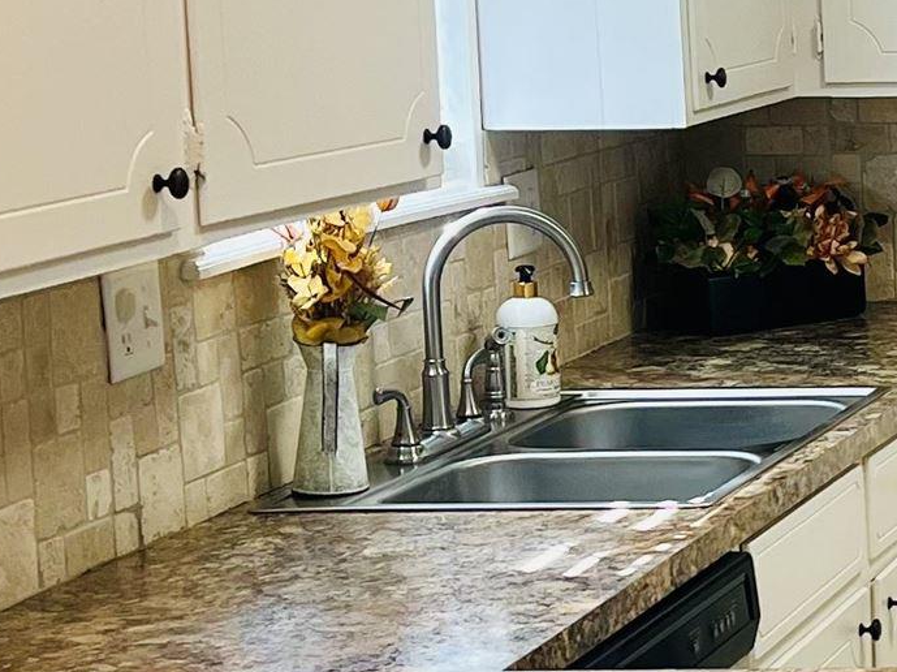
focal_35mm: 116
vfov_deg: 12.8
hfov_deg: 15.9
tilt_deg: -7.3
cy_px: 287
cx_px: 1251
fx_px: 3004
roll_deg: +1.2
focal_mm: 5.7
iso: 100
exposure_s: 1/120
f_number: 1.5
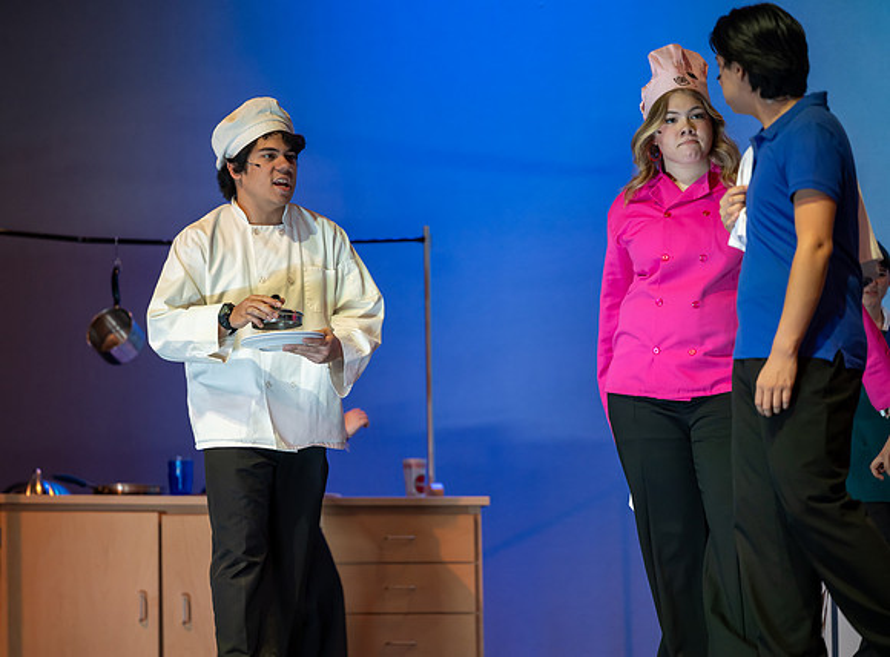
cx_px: 330
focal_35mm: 134
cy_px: 347
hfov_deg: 14.8
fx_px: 3420
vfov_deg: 11.0
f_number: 2.8
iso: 1000
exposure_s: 1/320
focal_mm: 110
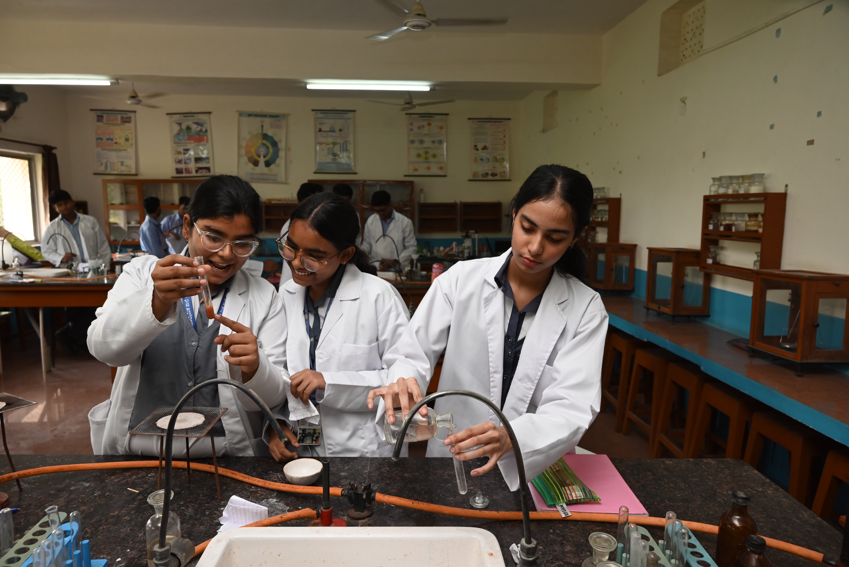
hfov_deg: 73.7
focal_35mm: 24
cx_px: 424
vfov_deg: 53.2
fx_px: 566
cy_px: 284
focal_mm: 24
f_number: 5.6
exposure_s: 1/200
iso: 1250
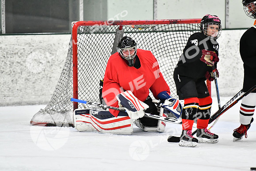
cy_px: 86
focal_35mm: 285
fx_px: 2027
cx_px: 128
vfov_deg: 4.8
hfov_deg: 7.2
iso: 5000
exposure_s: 1/1250
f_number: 2.8
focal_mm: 190
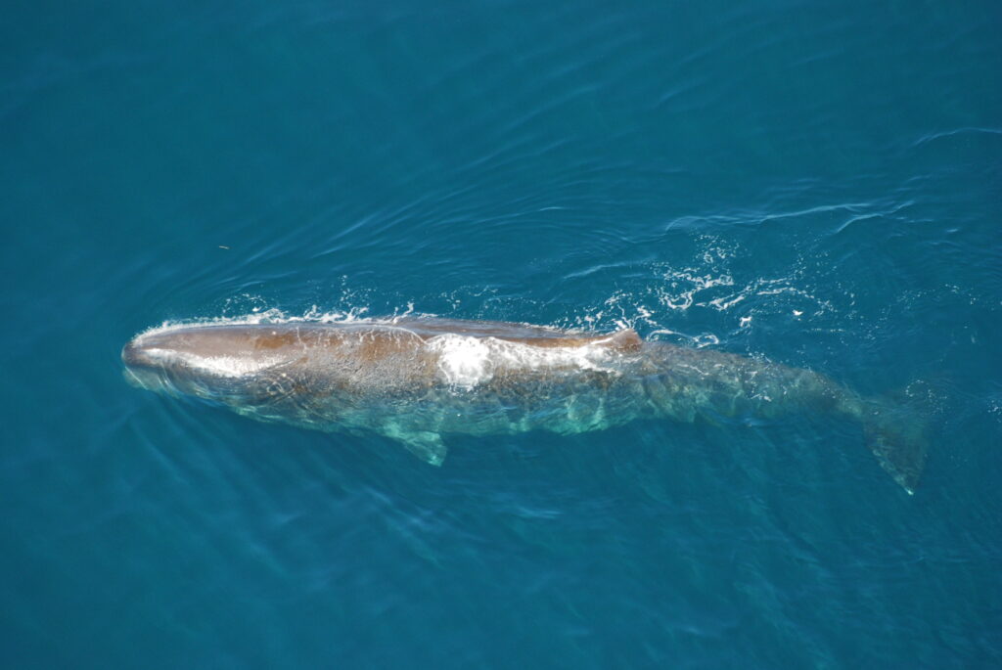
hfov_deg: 5.7
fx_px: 10030
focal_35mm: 360
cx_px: 501
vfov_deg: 3.8
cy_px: 335
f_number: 5.6
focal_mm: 240
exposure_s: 1/500
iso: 400
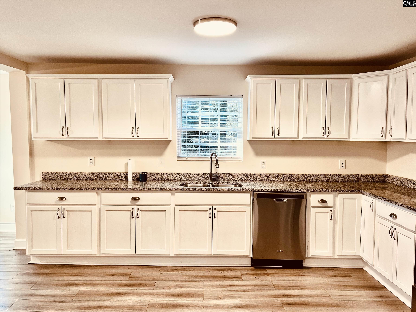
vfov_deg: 53.1
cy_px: 156
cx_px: 208
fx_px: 312
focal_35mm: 26
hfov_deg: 67.3
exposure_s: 1/60
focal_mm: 5.1
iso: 80
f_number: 1.6
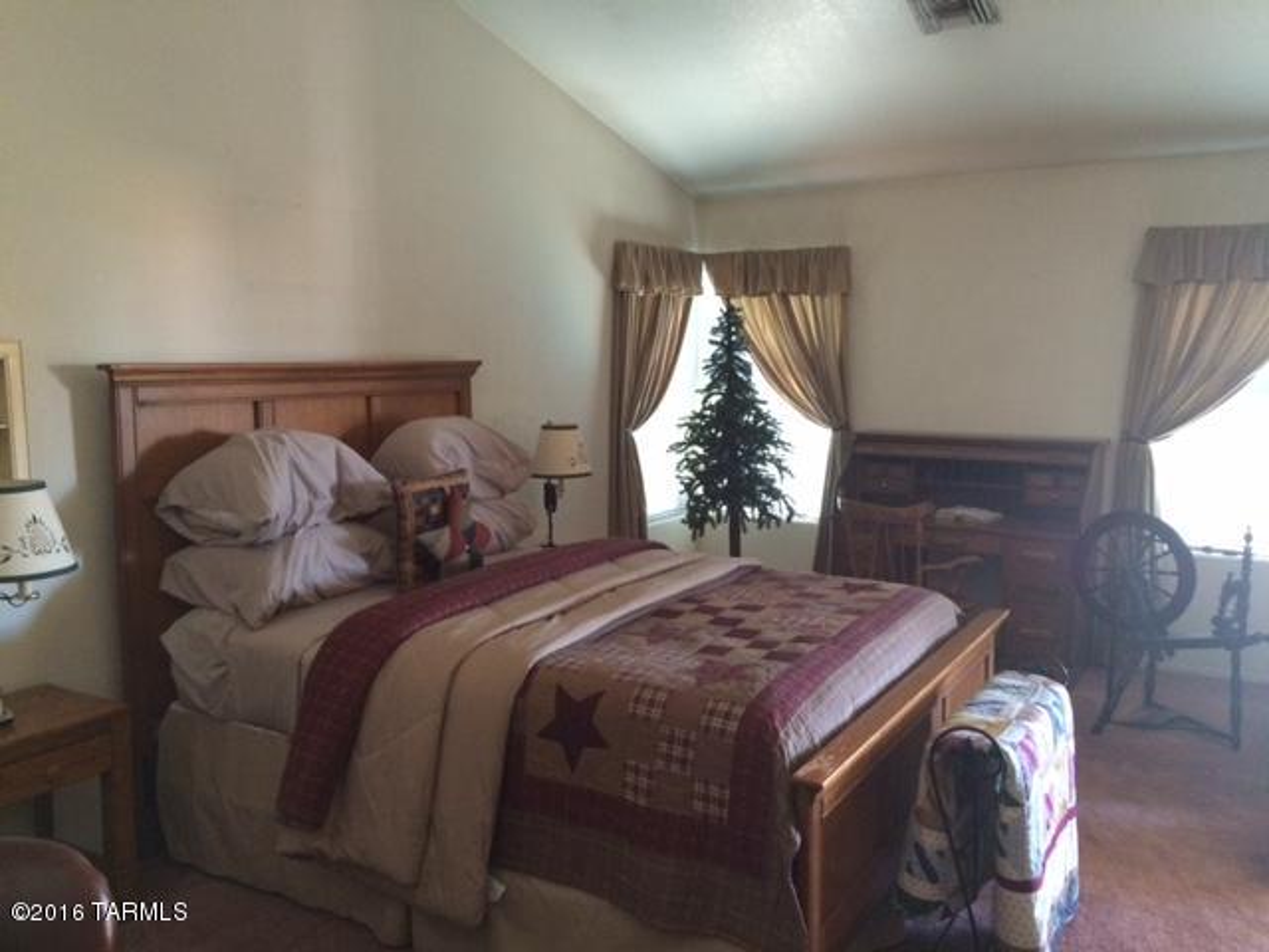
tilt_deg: -5.1
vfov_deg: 48.2
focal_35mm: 29
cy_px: 476
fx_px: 1063
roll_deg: -0.6
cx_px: 634
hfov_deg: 61.7
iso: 250
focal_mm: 4.15
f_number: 2.2
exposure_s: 1/30
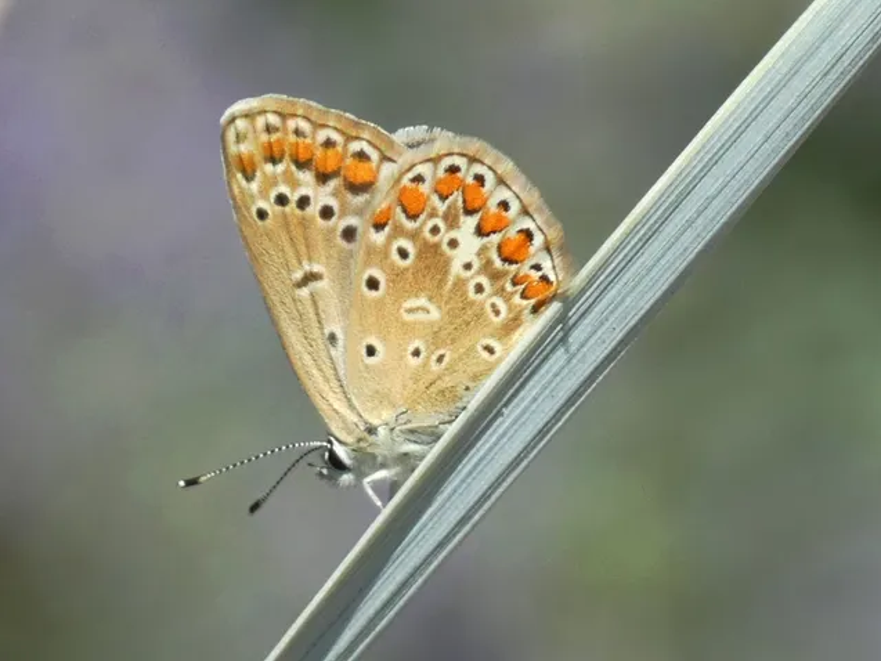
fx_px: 11608
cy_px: 330
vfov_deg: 3.3
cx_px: 441
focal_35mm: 456
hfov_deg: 4.3
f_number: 5.6
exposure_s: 1/160
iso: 80
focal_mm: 81.4
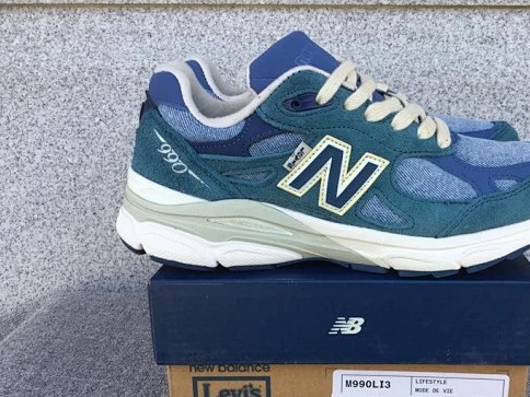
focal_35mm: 41
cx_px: 348
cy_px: 252
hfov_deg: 45.2
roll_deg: +0.1
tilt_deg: -17.6
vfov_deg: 34.9
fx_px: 628
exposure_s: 1/122
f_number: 2.4
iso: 25
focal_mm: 3.3
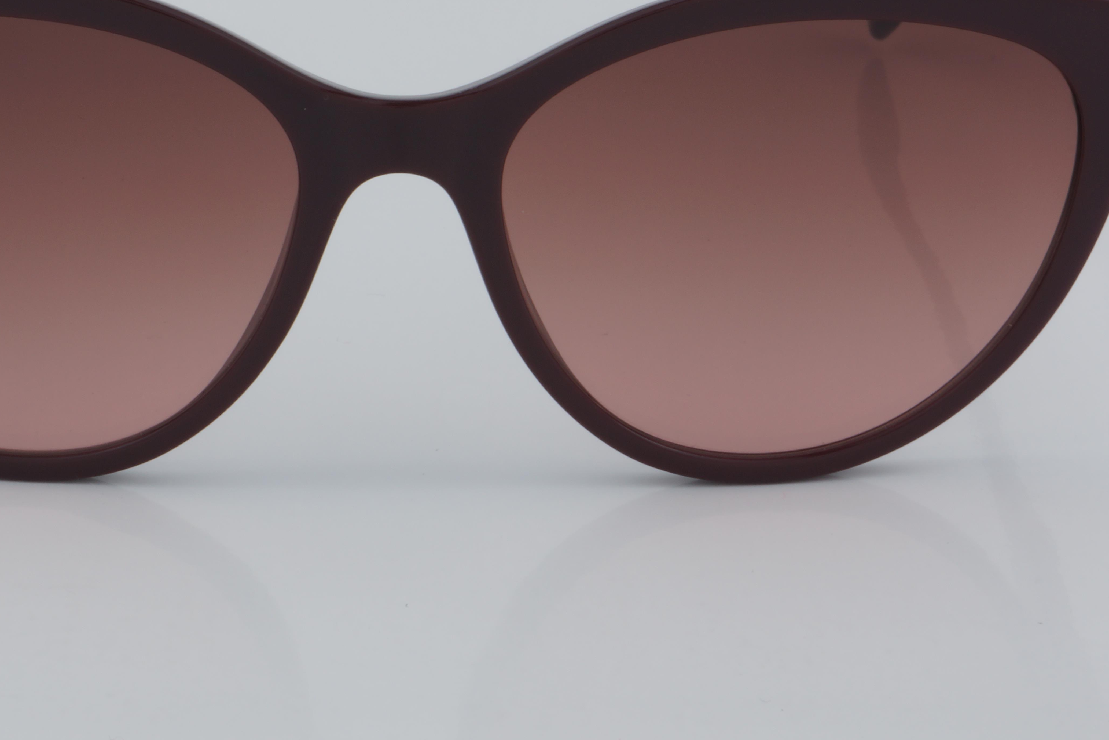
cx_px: 398
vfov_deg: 11.4
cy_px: 214
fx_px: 3688
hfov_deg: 17.1
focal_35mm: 120
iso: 100
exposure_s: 1/4
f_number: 32
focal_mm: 55
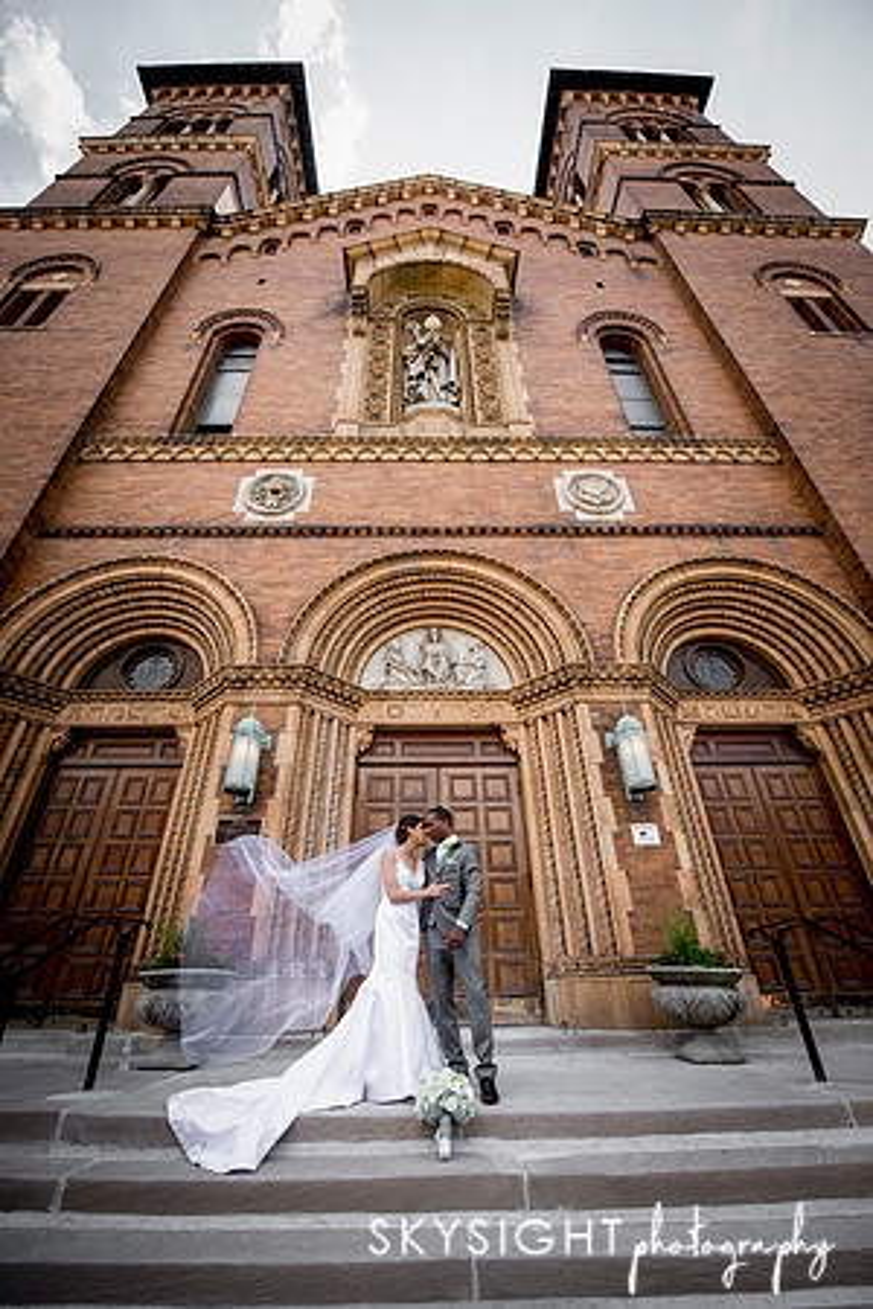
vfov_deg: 104.3
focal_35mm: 14
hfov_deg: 81.2
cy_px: 654
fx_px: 509
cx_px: 436
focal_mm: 14
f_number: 5
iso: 2500
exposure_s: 1/4000
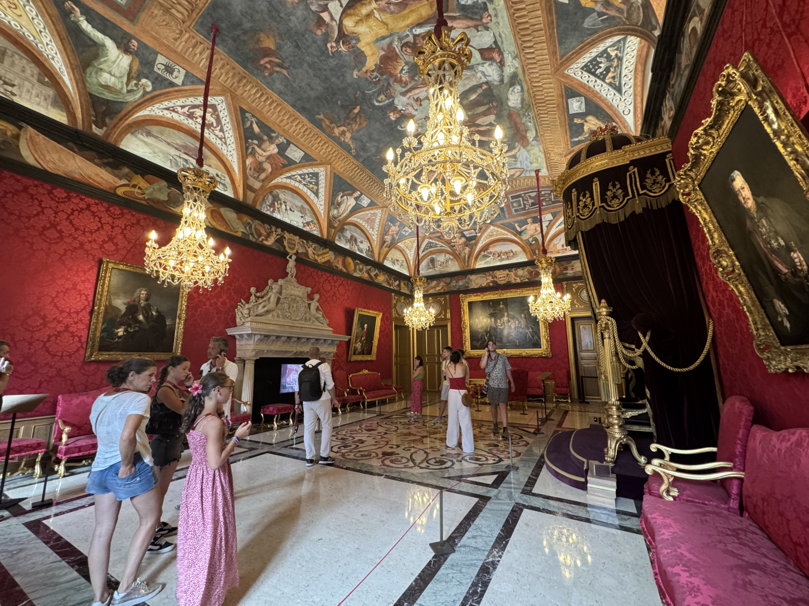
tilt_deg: +9.1
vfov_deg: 85.7
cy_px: 303
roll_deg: +0.8
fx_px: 327
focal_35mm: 14
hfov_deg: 102.1
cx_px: 404
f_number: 2.2
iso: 320
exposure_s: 1/50
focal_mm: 2.22
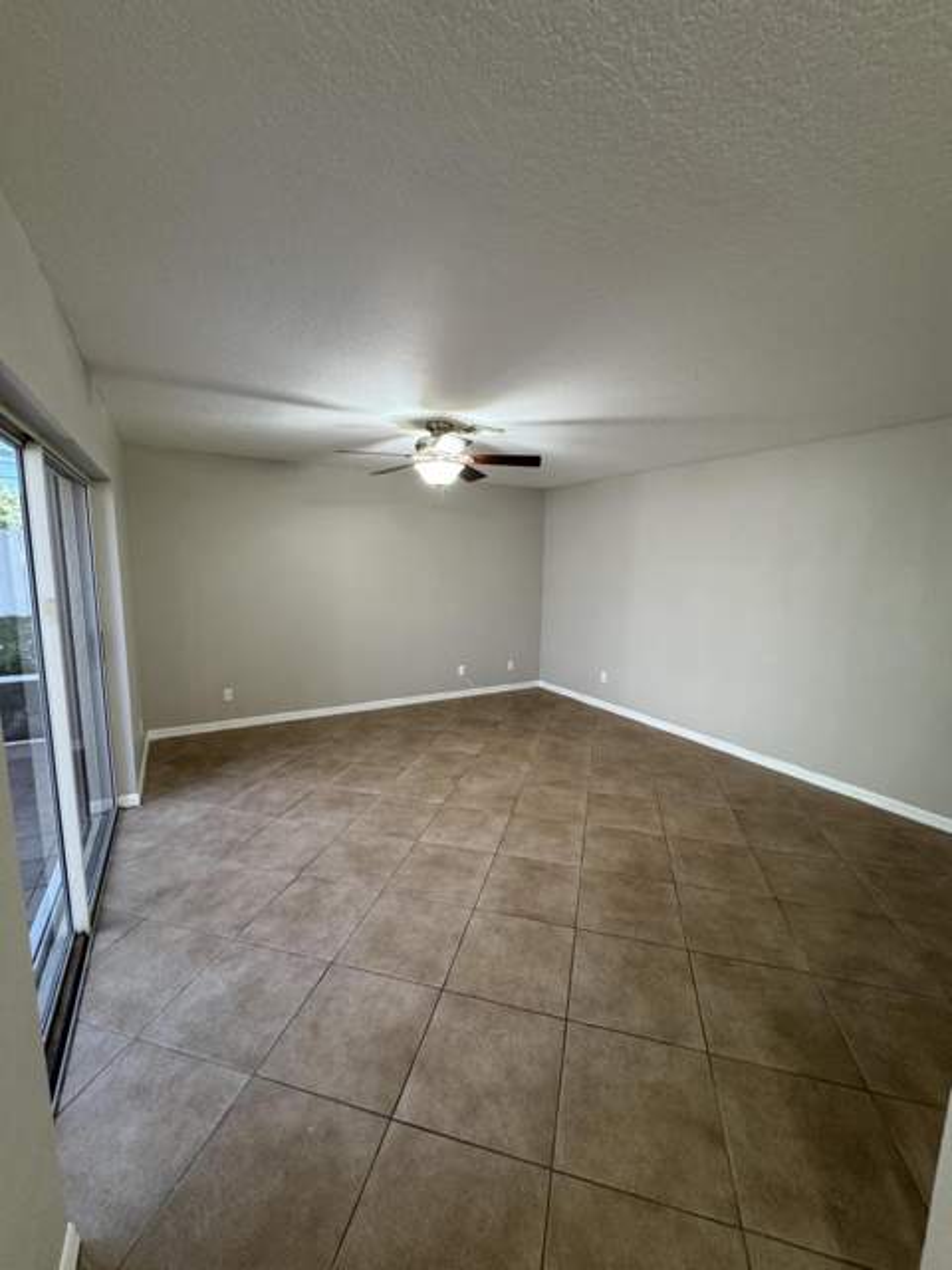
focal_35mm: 14
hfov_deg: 85.7
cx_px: 476
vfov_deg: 102.1
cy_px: 635
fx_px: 513
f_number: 2.2
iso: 500
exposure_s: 1/60
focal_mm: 2.22
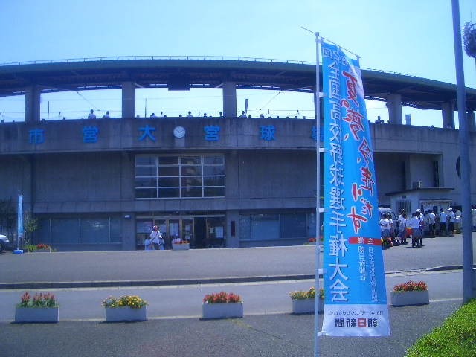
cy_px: 178
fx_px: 481
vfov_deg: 40.7
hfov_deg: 52.6
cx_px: 238
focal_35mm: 35
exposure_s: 1/500
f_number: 4.3
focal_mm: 5.8
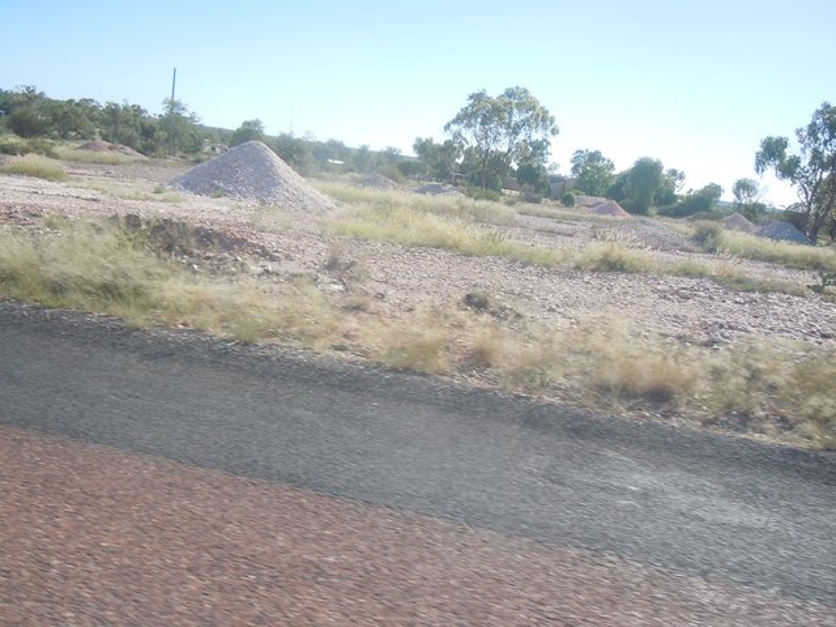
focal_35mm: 30
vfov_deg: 46.8
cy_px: 314
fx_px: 725
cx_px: 418
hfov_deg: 60.0
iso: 100
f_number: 3.5
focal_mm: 5.4
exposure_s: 1/500
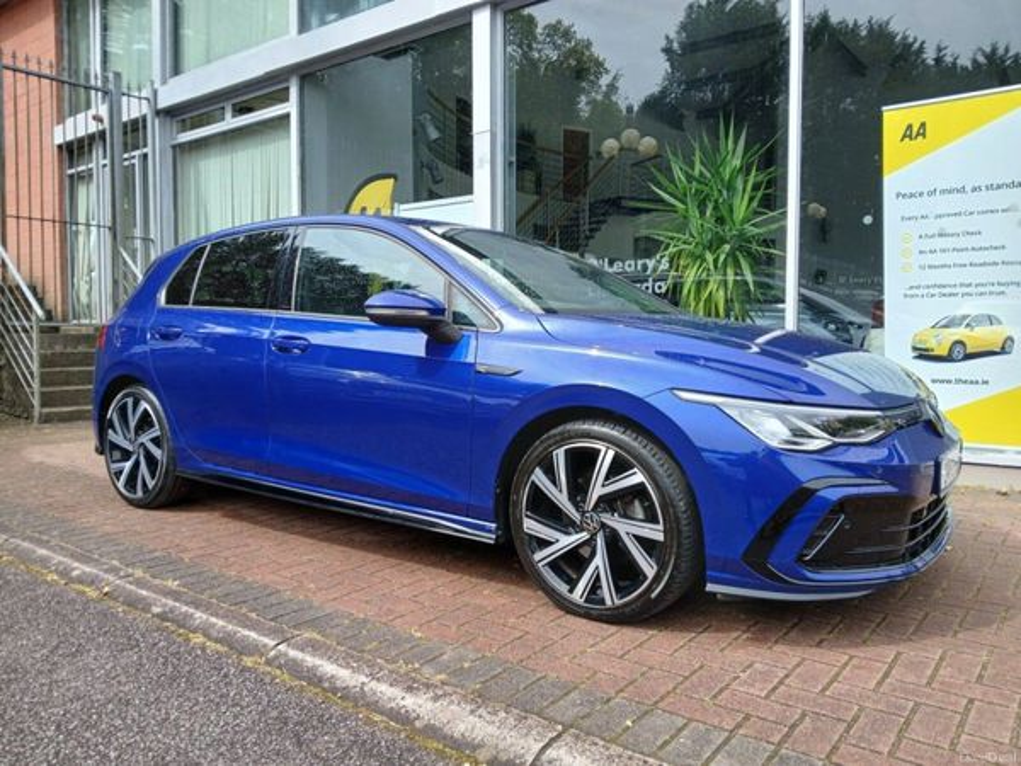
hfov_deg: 67.3
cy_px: 383
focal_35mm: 26
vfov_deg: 53.1
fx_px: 767
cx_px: 510
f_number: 1.8
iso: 20
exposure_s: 1/250
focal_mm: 3.98
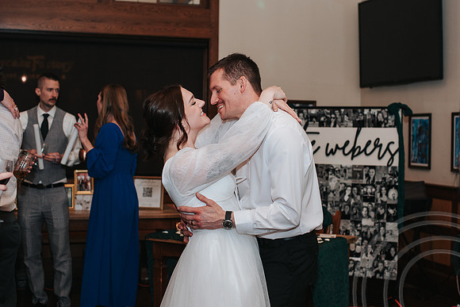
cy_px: 138
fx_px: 728
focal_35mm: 57
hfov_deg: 35.0
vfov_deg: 23.8
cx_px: 253
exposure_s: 1/200
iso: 800
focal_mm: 50
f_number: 3.2
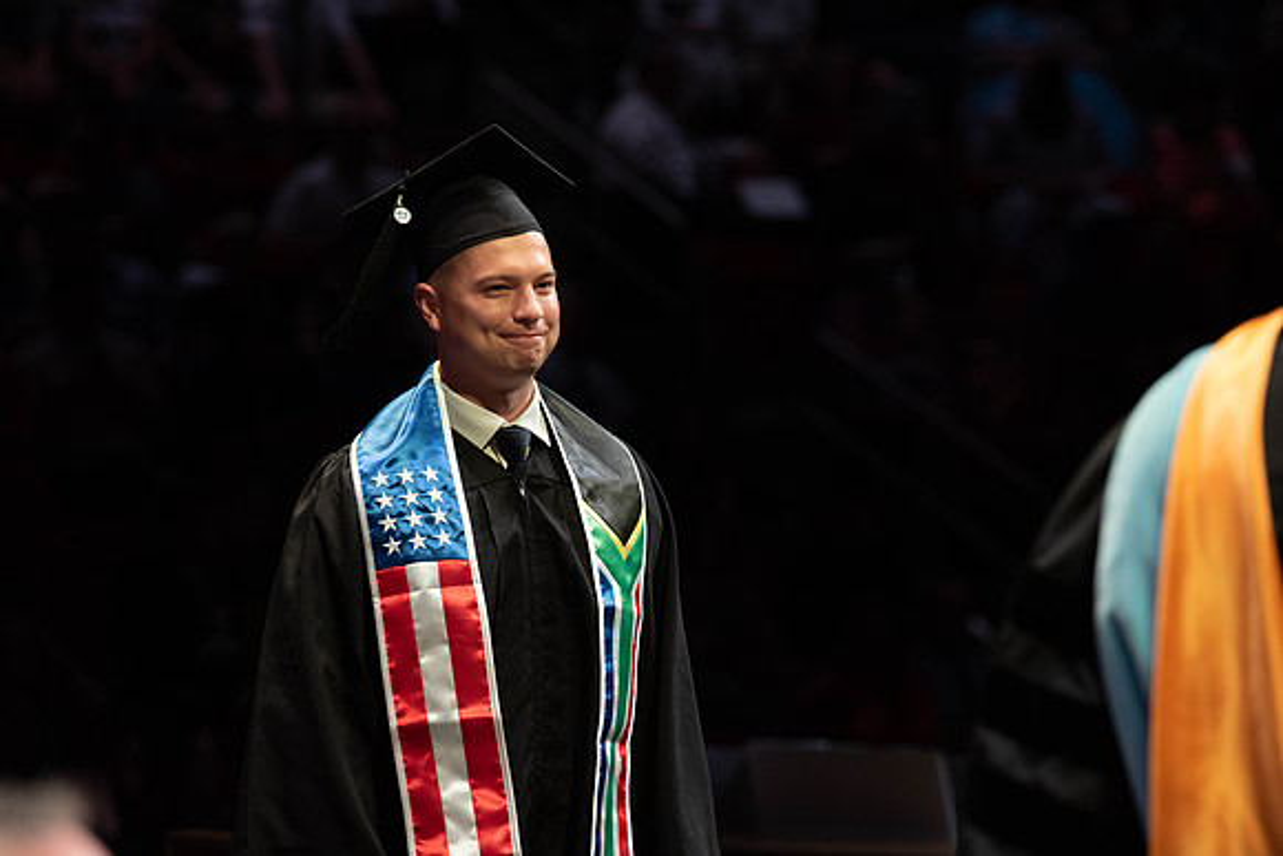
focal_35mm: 195
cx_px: 642
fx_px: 6951
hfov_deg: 10.5
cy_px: 428
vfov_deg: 7.0
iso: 1600
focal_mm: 195
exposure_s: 1/320
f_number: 4.5
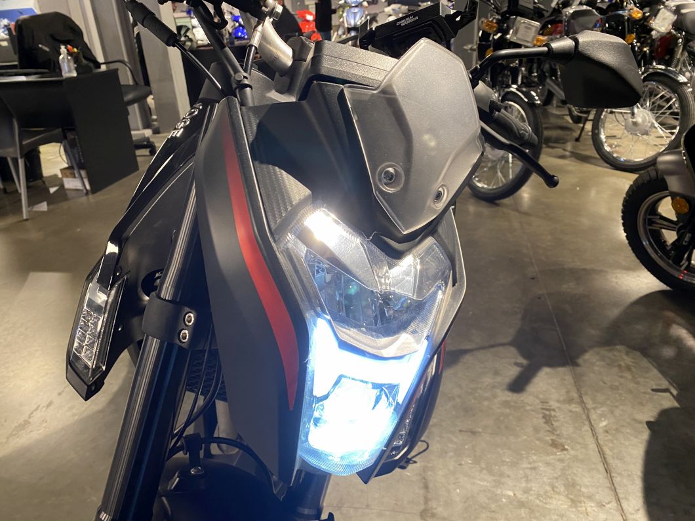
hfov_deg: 67.3
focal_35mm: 26
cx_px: 348
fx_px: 522
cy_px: 260
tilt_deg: -25.3
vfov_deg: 53.1
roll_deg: +4.0
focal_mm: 4.25
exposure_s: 1/50
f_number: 1.8
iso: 200
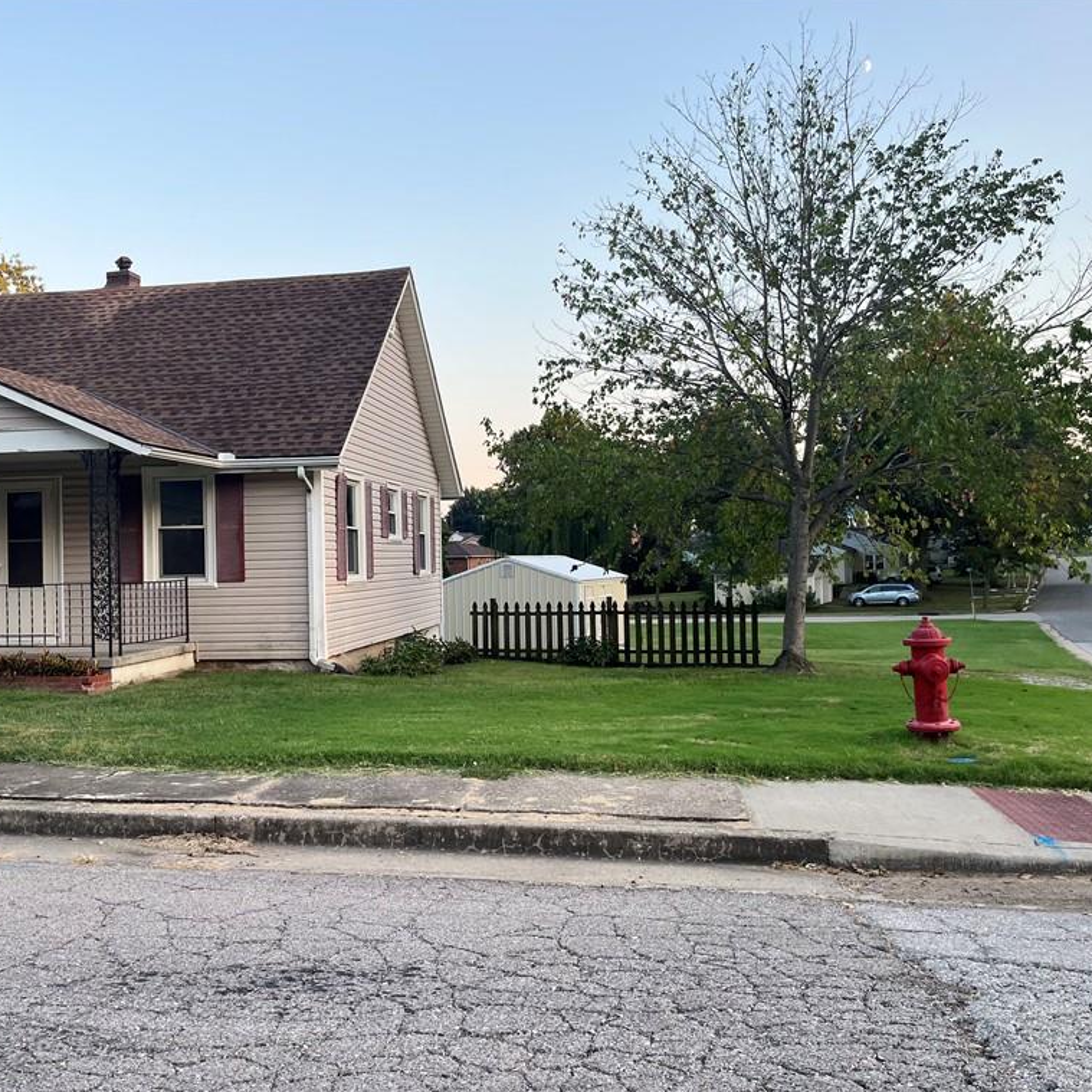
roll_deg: +2.1
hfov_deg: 52.3
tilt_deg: -0.6
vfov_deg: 52.5
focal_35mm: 31
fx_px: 1106
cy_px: 547
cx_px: 463
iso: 50
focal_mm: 5.1
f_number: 1.6
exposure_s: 1/307
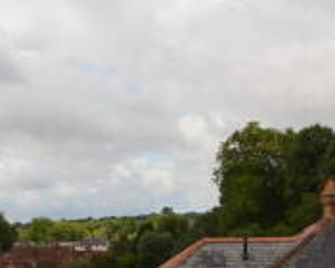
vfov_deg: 14.6
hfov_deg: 17.6
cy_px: 203
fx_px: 1041
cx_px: -36
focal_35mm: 105
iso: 100
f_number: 10
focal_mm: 20
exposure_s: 1/200
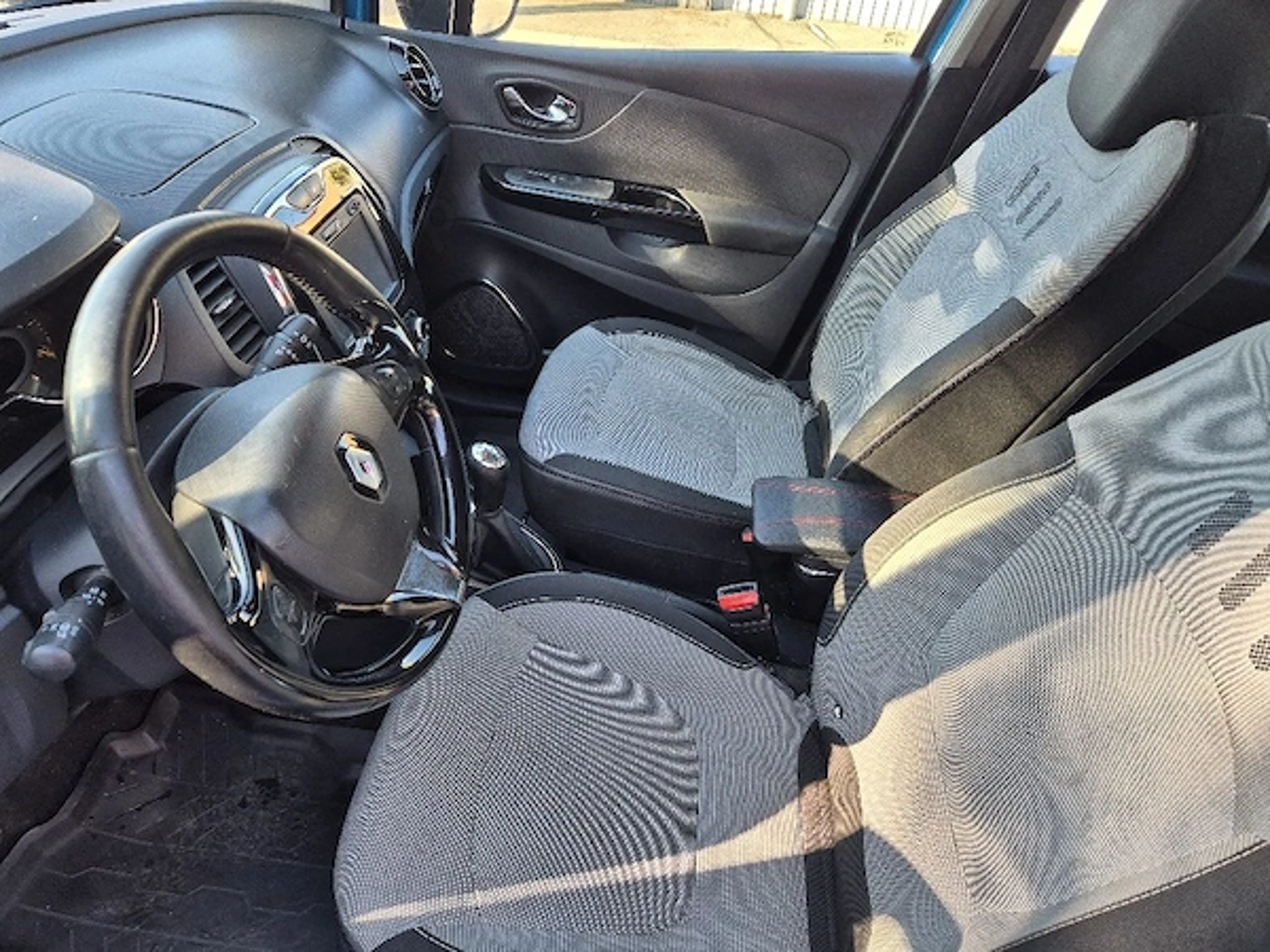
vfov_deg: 58.9
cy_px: 476
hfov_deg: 73.9
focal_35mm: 23
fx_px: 844
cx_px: 635
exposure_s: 1/182
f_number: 1.8
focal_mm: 5.4
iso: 80
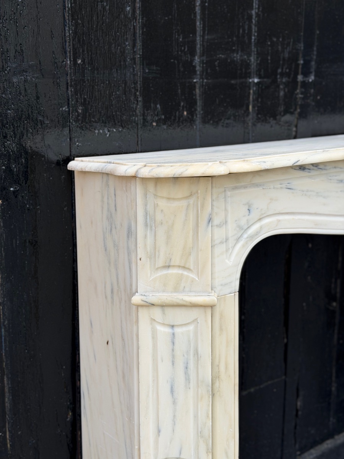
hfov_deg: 30.3
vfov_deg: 39.7
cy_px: 230
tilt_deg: -13.4
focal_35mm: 48
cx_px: 172
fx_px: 636
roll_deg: +0.3
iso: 64
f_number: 1.78
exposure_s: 1/1133
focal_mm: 6.76
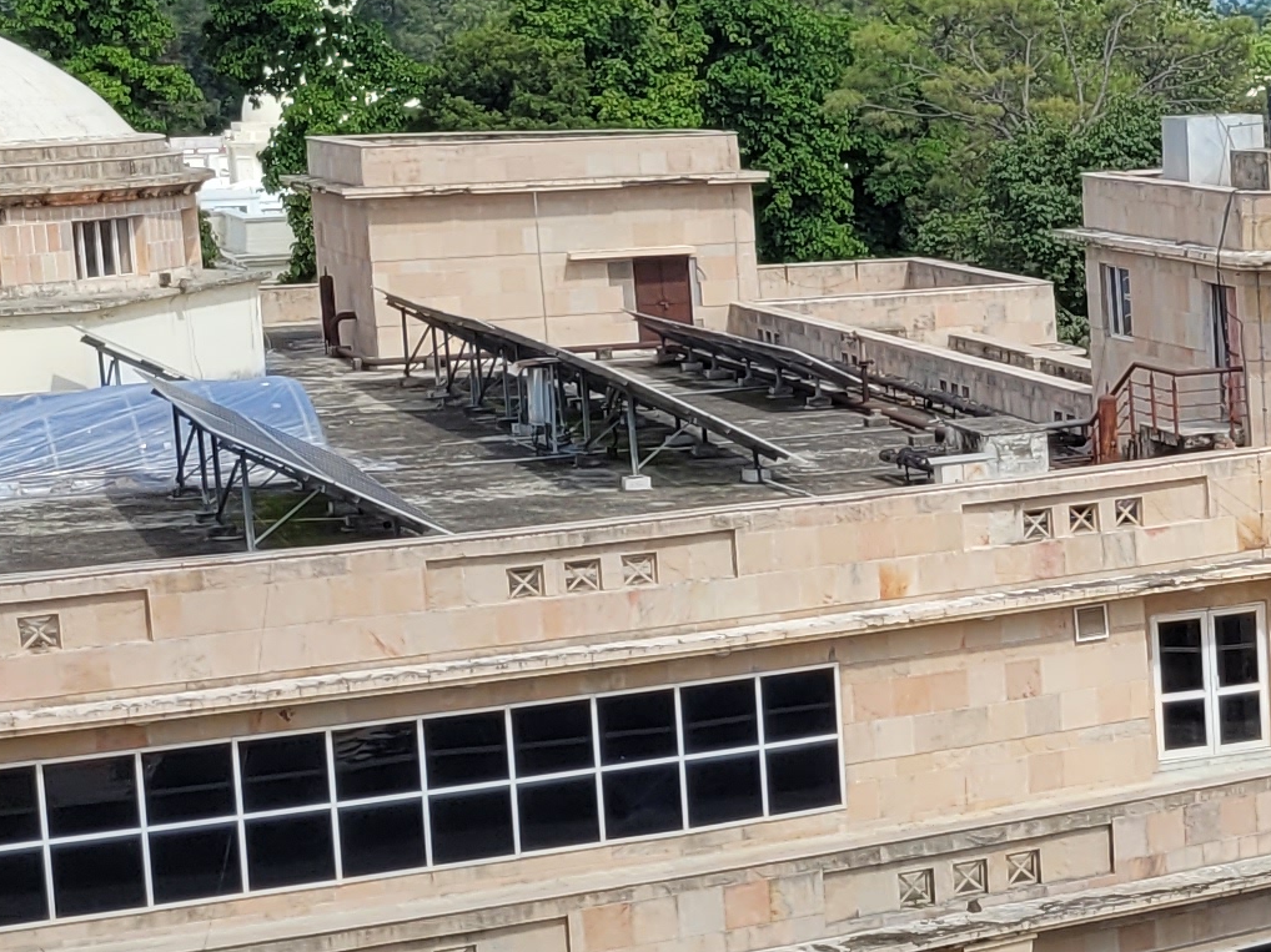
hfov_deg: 17.0
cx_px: 1984
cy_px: 545
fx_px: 3781
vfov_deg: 14.4
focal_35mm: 103
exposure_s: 1/1864
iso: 40
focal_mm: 5.4
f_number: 1.8
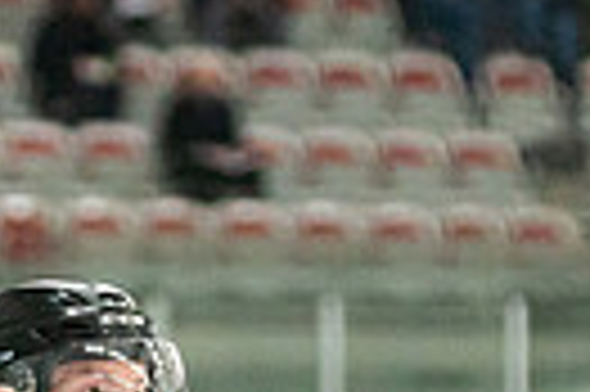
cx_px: 189
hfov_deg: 3.7
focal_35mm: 564
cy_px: 615
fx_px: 9232
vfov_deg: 2.4
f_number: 2.8
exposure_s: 1/1250
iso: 3200
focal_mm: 99
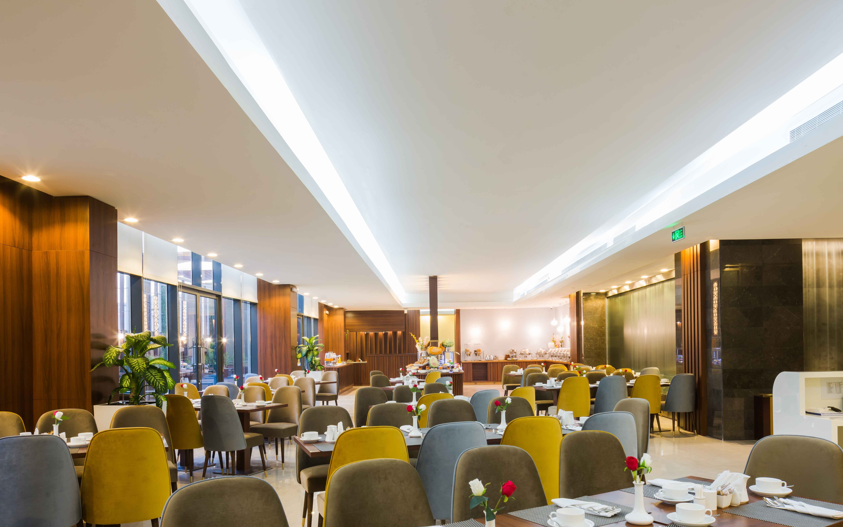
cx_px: 418
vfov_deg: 45.5
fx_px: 620
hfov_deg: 68.4
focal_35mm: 27
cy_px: 341
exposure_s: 5
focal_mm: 21
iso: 100
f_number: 14
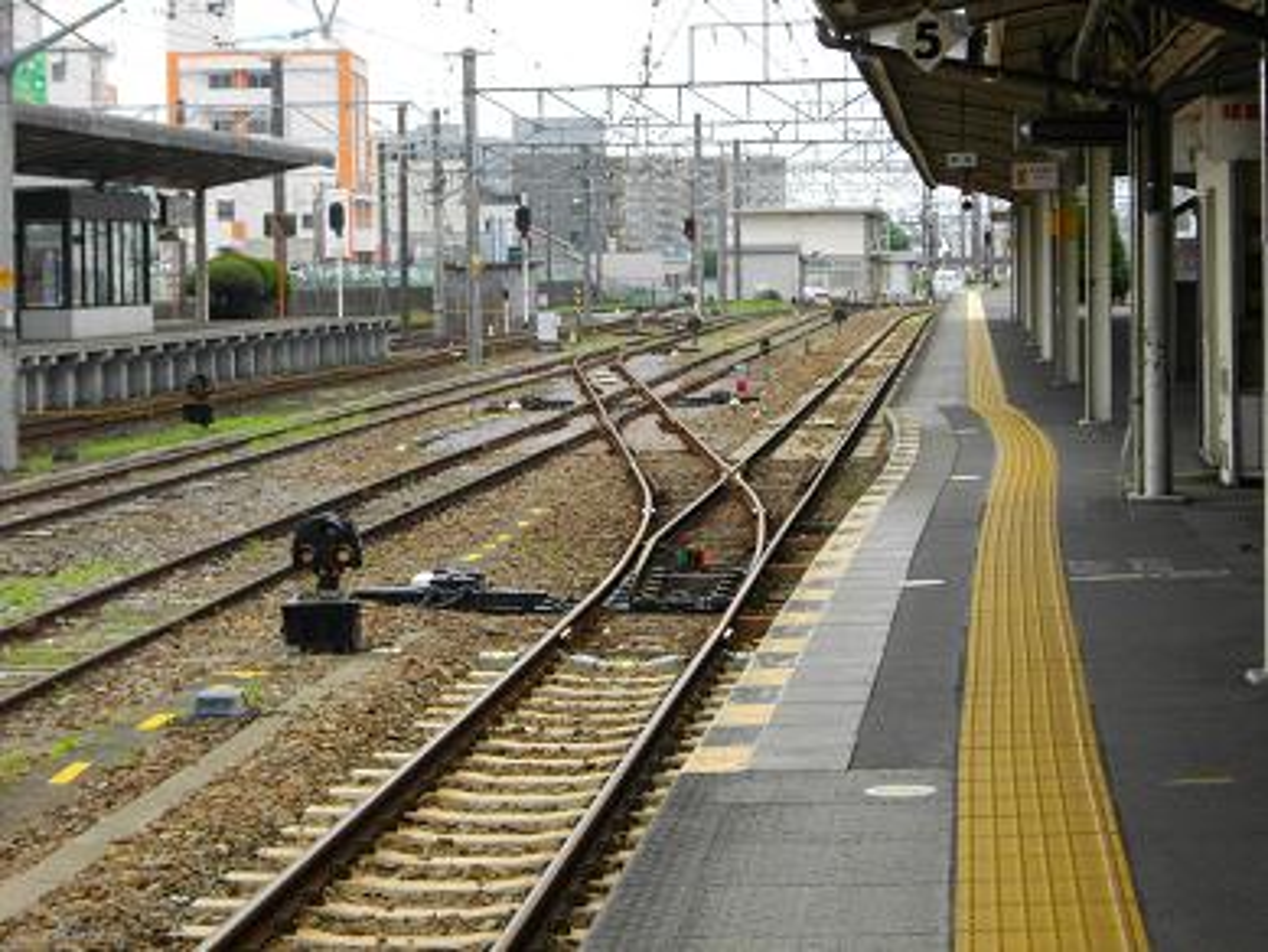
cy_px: 476
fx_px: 3518
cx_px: 634
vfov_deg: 15.4
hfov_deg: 20.4
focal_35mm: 96
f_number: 5.2
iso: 100
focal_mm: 17.1
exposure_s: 1/250
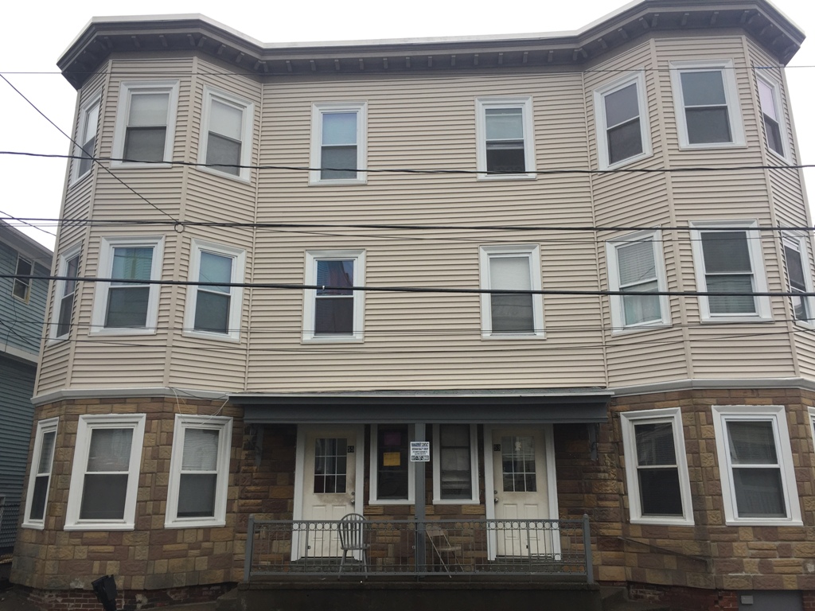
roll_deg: +1.6
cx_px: 408
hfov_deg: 61.7
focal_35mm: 29
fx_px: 683
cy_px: 306
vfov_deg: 48.2
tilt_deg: +16.0
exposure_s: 1/460
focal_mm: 4.15
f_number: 2.2
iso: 32
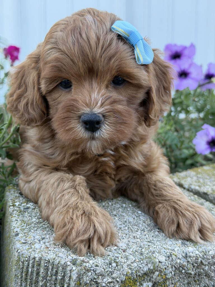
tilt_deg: -5.6
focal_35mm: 48
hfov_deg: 30.3
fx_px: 398
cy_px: 144
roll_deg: -0.2
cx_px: 108
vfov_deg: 39.7
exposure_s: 1/245
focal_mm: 6.76
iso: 80
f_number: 1.78
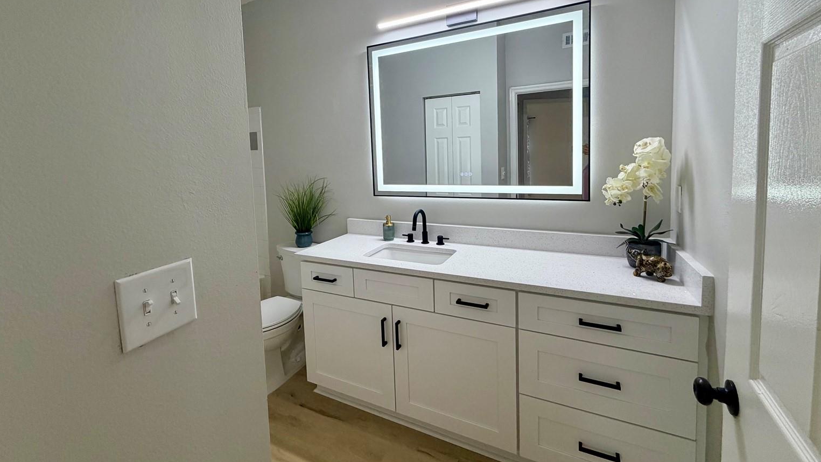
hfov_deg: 99.3
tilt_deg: -4.5
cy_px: 179
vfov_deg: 66.3
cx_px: 401
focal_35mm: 16
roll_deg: +2.4
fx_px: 348
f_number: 2.2
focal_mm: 2.22
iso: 160
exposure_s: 1/120
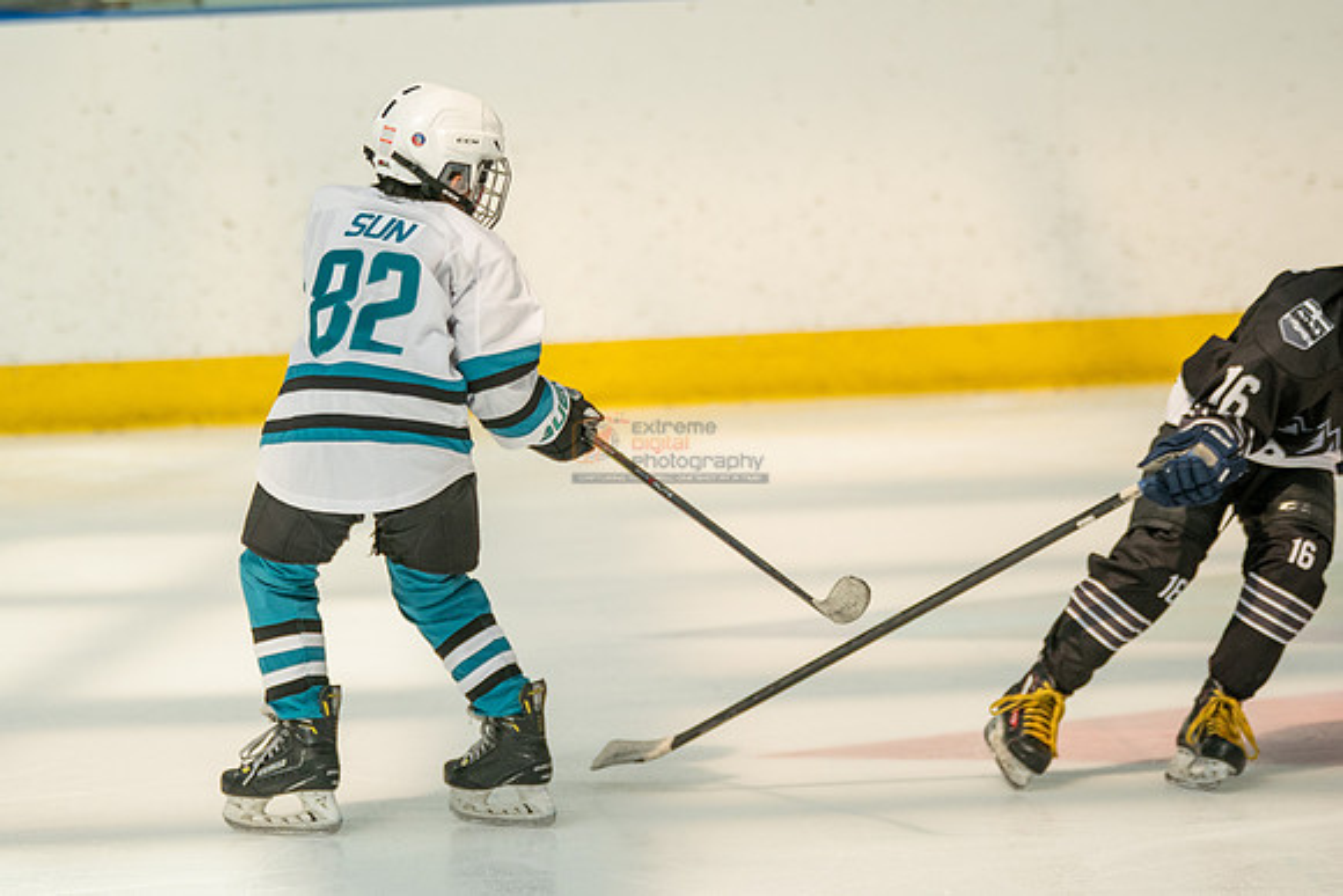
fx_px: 10033
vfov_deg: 5.1
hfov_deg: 7.7
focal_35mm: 269
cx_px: 446
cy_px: 368
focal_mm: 186
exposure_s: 1/6400
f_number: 3.2
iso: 1600
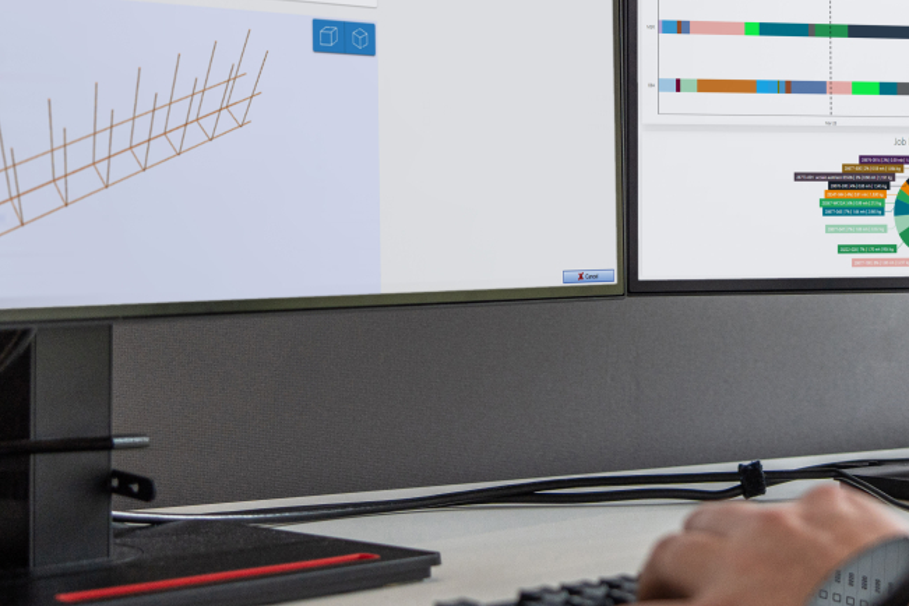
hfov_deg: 23.8
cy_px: 92
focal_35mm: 83
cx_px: 834
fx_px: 2096
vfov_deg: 16.3
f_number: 2.8
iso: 160
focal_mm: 30
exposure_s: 1/100
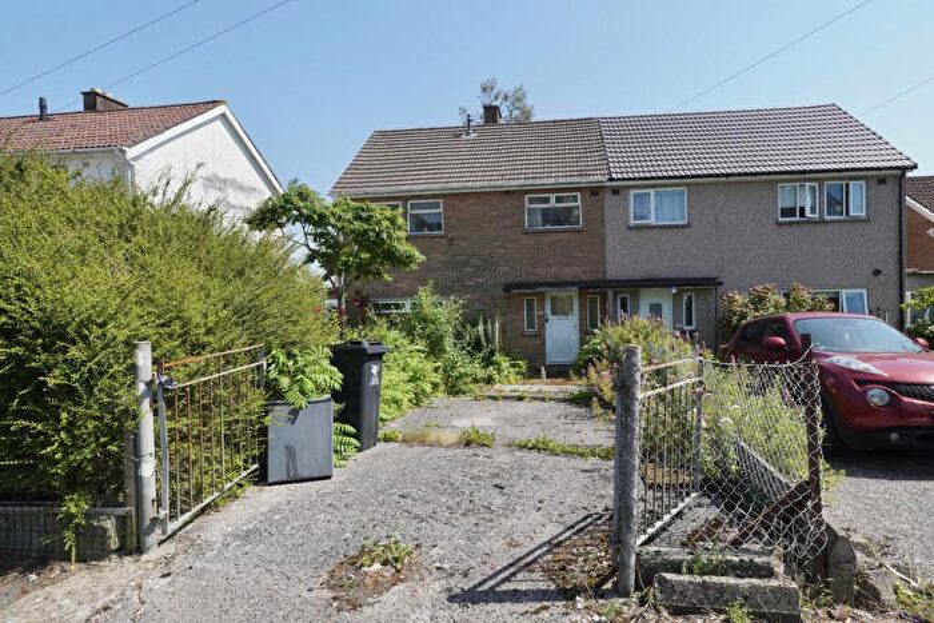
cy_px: 312
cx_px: 467
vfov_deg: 72.1
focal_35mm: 16
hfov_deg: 95.0
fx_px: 428
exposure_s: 1/400
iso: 320
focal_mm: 11
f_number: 10
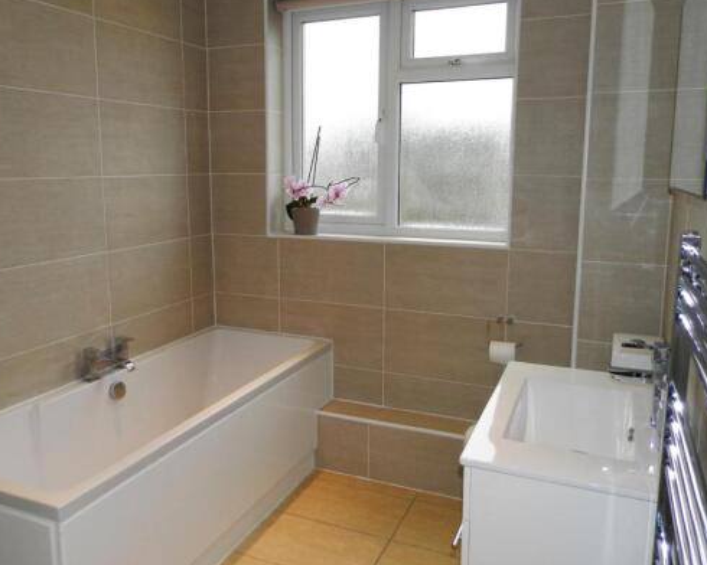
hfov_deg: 60.4
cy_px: 260
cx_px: 328
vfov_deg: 49.9
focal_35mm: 29
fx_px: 607
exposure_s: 1/40
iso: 80
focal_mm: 4.5
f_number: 3.1
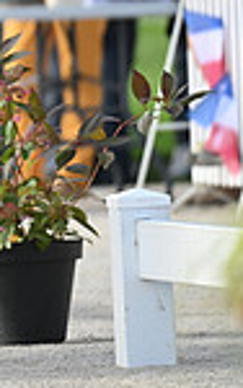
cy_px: -81
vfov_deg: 1.5
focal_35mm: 1422
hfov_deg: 0.9
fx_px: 15039
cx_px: -429
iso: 1000
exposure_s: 1/1600
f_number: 5
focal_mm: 360
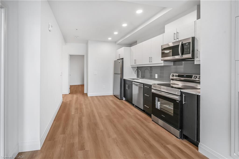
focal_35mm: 14
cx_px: 120
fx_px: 93
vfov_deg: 81.2
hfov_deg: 104.3
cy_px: 80
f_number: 8
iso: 100
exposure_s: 1/5
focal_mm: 14
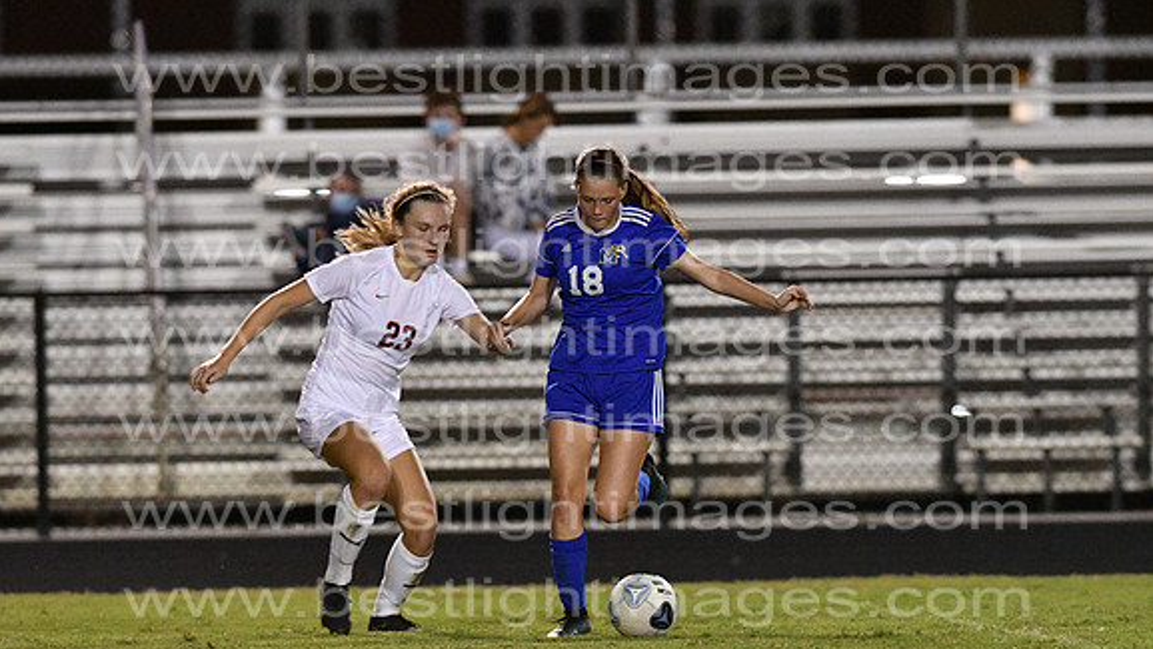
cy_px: 384
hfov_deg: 4.6
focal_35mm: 474
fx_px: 14496
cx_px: 576
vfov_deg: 2.6
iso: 10000
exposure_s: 1/640
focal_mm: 300
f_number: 3.5
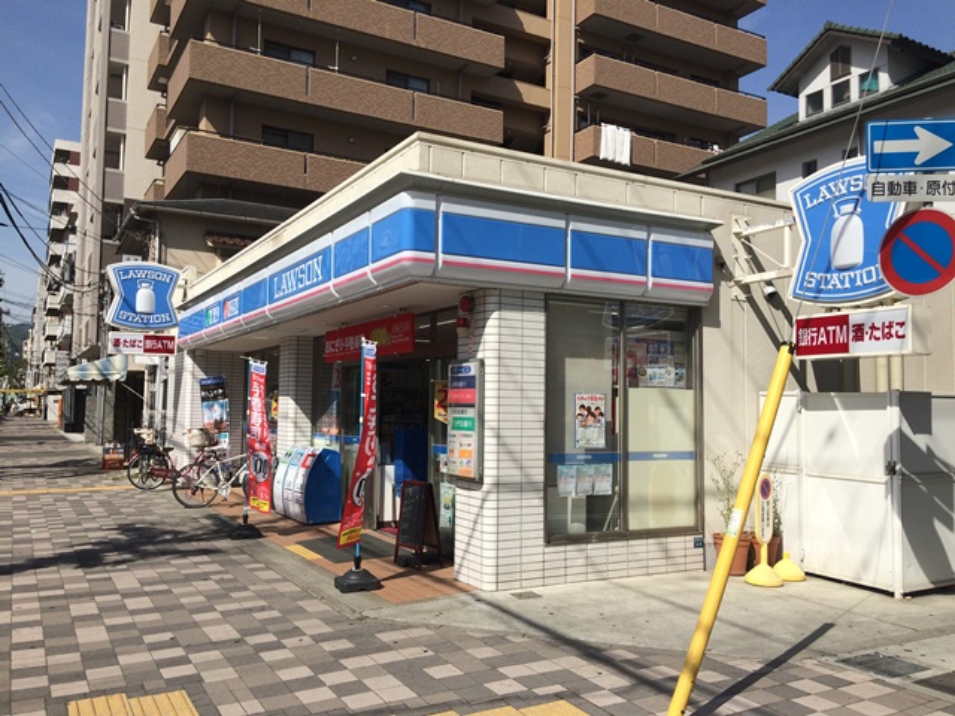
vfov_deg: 48.2
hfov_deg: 61.7
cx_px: 478
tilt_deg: +3.3
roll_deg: -0.1
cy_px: 358
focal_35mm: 29
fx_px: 800
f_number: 2.2
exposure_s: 1/3731
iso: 32
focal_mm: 4.15
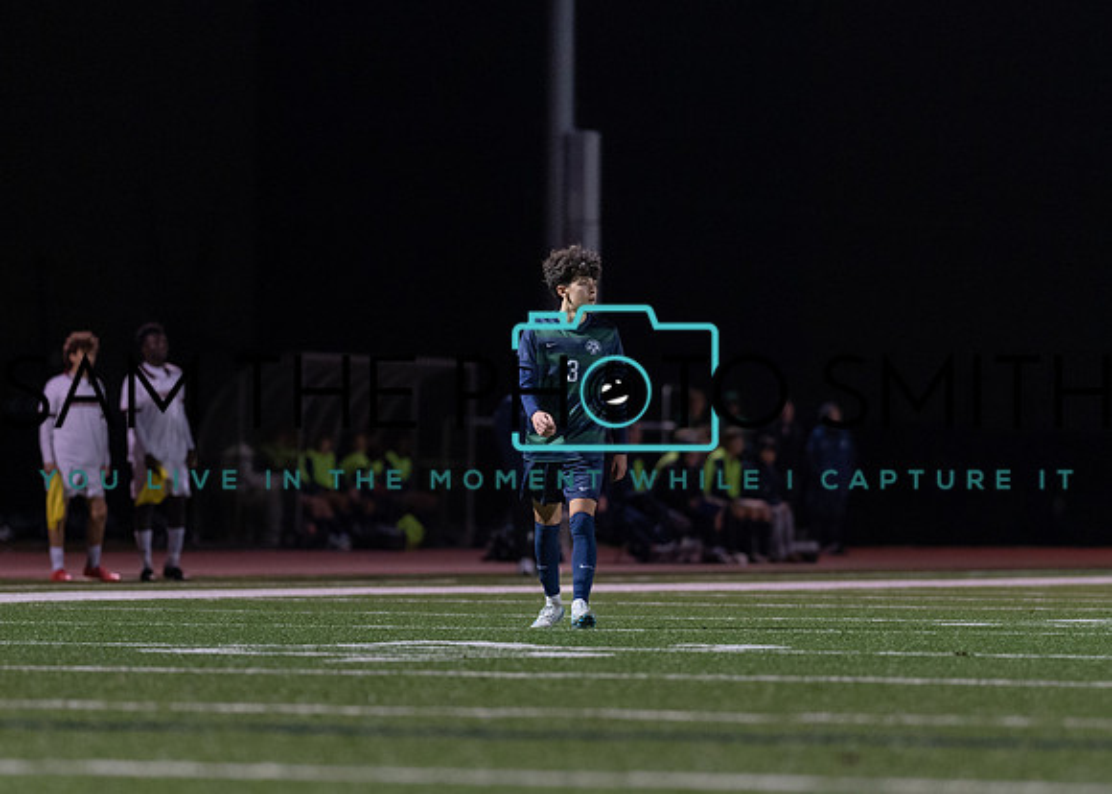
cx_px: 596
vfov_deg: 5.5
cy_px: 467
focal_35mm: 263
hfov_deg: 7.7
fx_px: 8294
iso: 1250
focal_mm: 135
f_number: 1.8
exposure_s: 1/1000
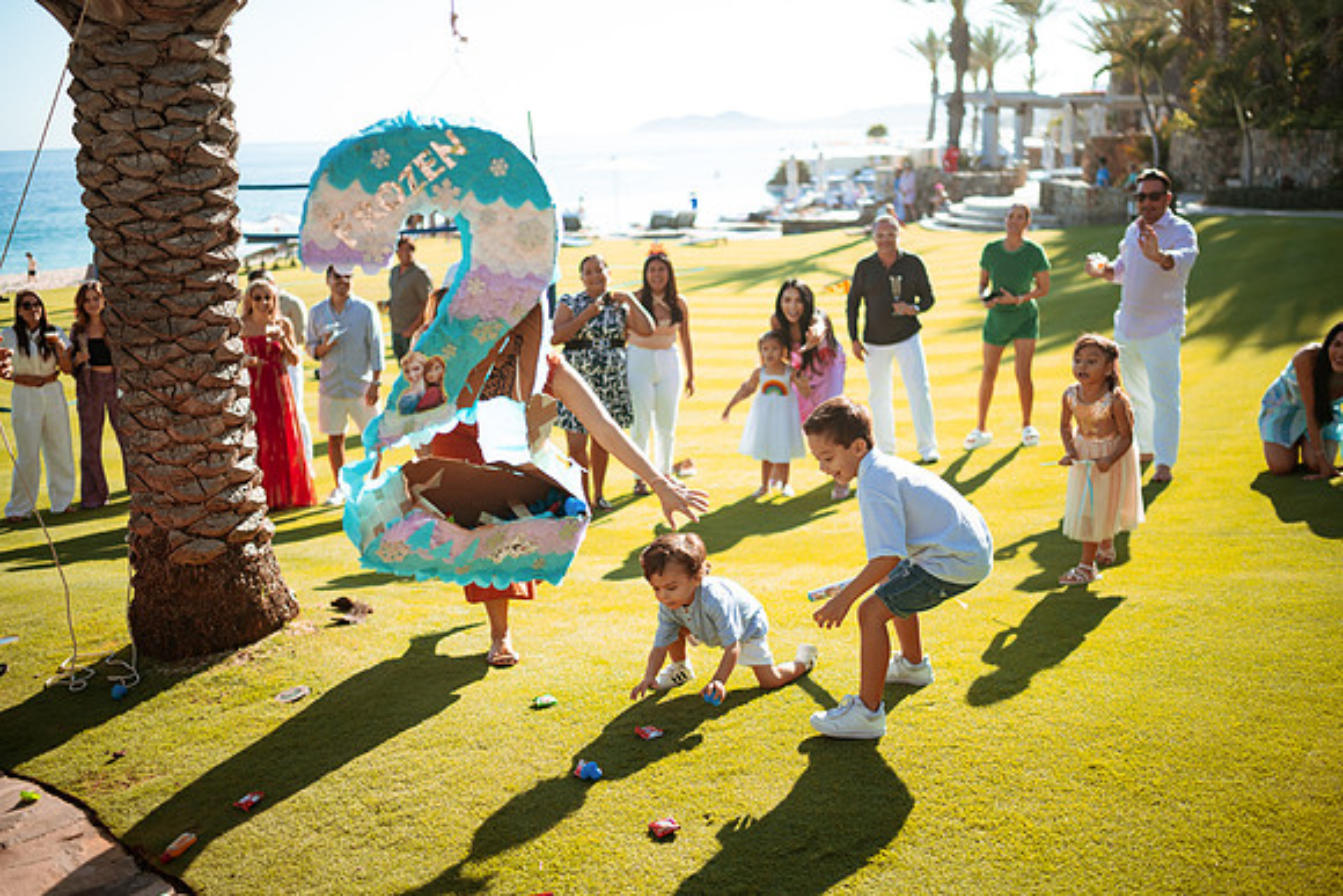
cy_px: 448
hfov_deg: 54.4
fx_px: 1306
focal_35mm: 35
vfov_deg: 37.9
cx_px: 672
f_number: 1.8
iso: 100
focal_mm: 35
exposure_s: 1/1600
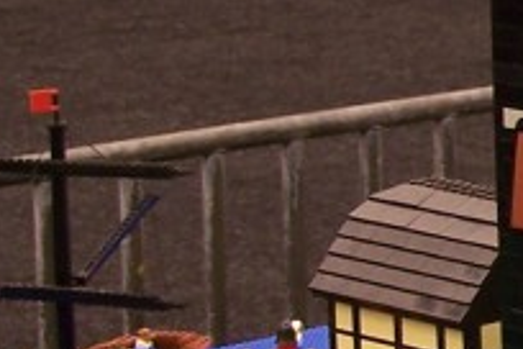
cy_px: 323
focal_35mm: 266
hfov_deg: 7.4
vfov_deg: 5.2
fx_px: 3864
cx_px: 1067
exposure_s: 1/2
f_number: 3
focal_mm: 8.5
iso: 80
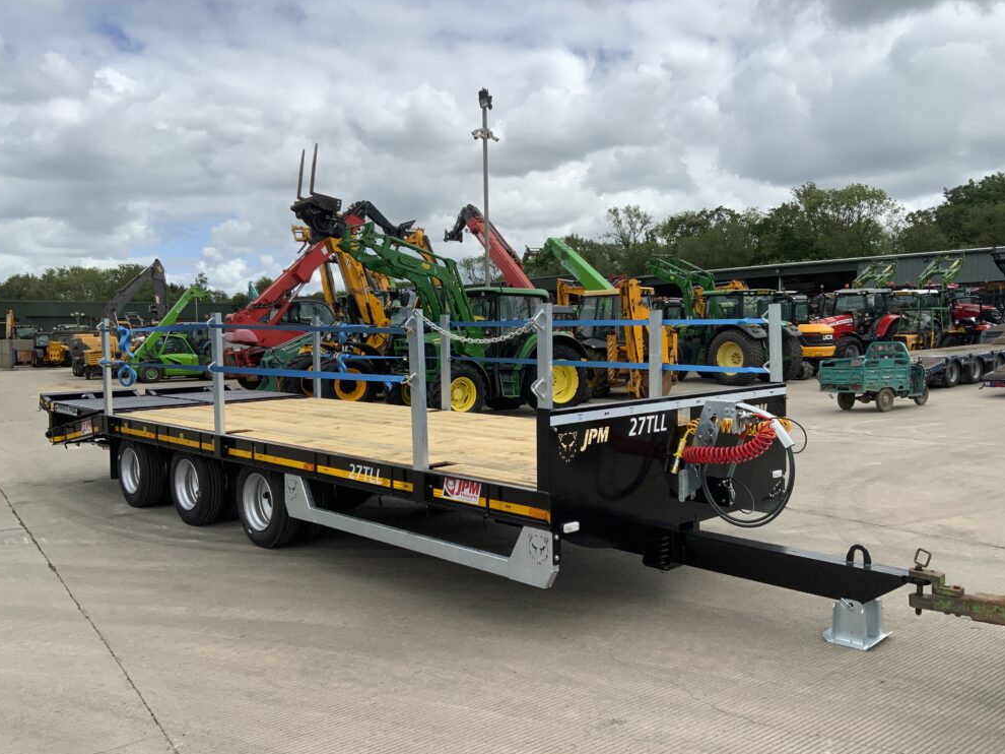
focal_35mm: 30
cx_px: 508
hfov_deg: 60.0
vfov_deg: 46.8
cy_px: 379
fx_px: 871
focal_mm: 3
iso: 20
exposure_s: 1/2427
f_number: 1.8
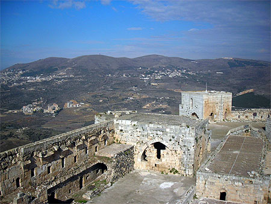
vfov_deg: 37.8
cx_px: 136
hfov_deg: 49.0
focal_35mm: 38
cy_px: 102
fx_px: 298
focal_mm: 6.3
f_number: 6.4
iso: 50
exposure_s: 1/473
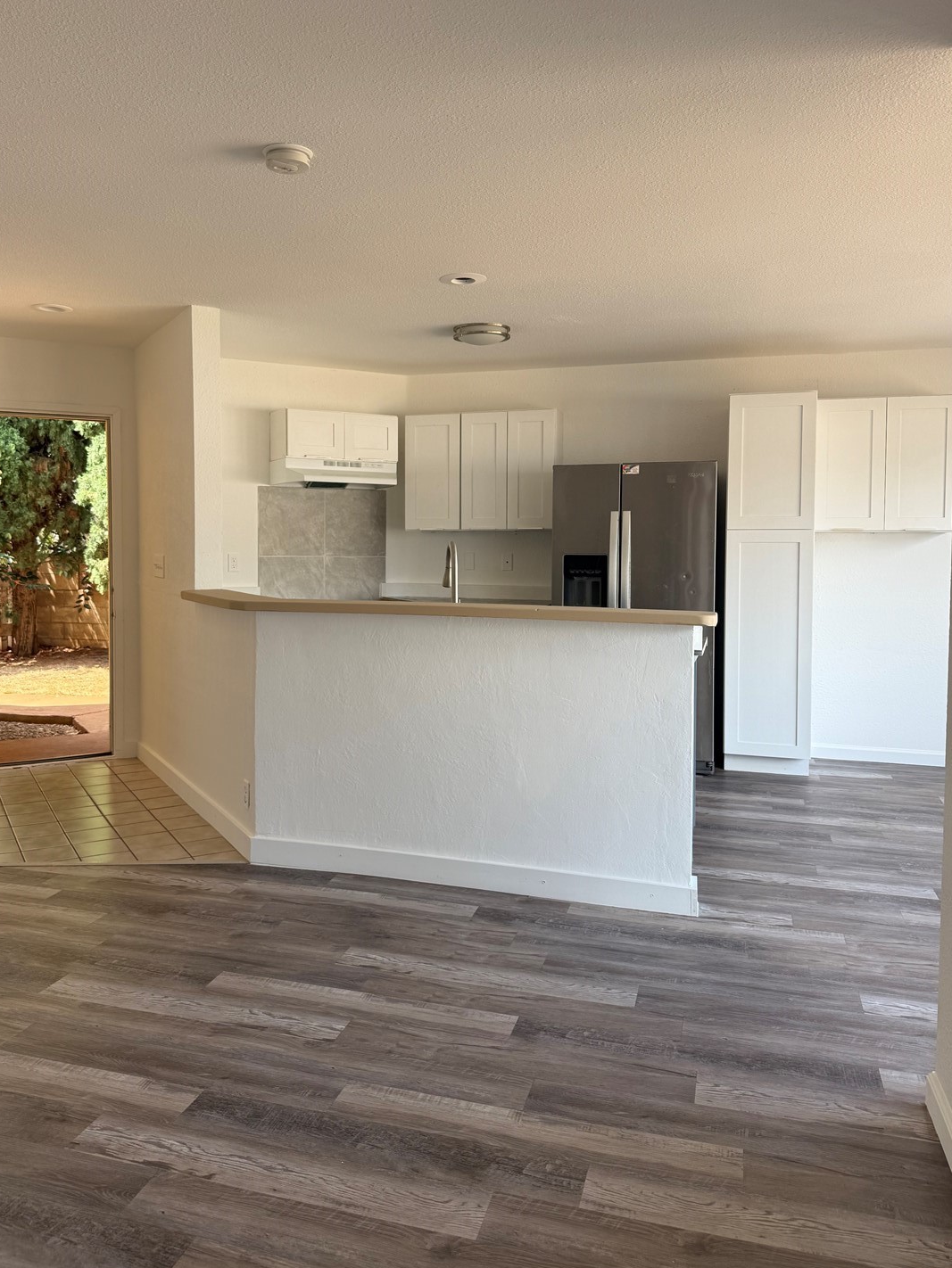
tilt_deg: -1.3
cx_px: 424
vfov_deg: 65.2
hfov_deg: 51.3
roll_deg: -0.9
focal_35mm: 27
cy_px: 578
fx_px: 990
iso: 80
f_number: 1.78
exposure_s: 1/297
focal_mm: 6.76
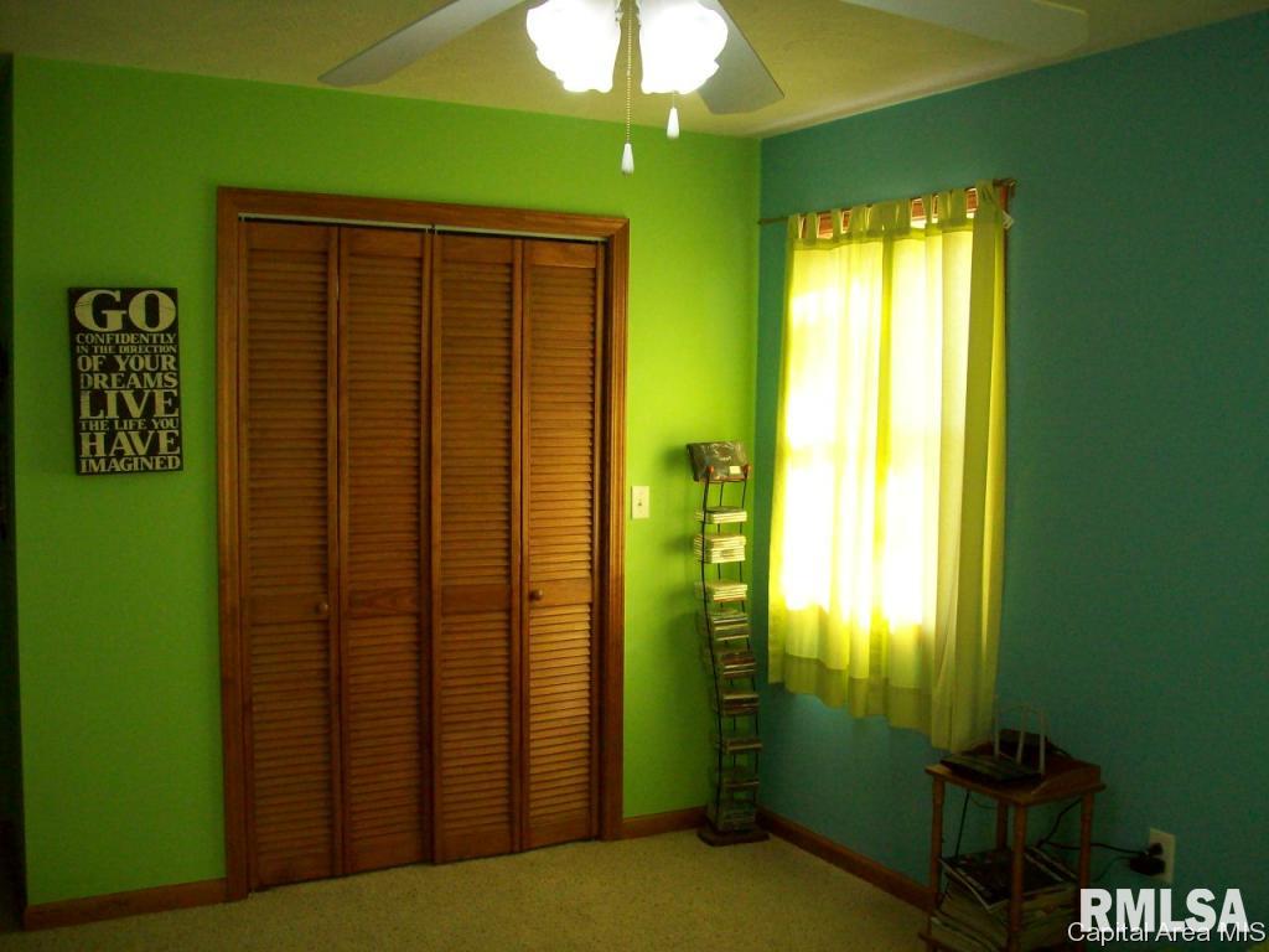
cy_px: 476
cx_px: 634
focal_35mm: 36
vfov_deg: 39.7
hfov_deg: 51.4
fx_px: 1320
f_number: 2.7
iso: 200
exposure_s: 1/112
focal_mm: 6
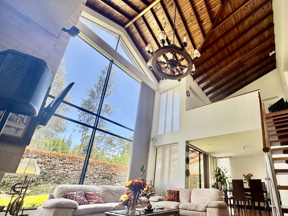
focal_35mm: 18
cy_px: 133
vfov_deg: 70.6
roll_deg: -2.0
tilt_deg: +20.2
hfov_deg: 86.1
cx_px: 180
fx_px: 150
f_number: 2.2
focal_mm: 2.22
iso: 40
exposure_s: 1/132
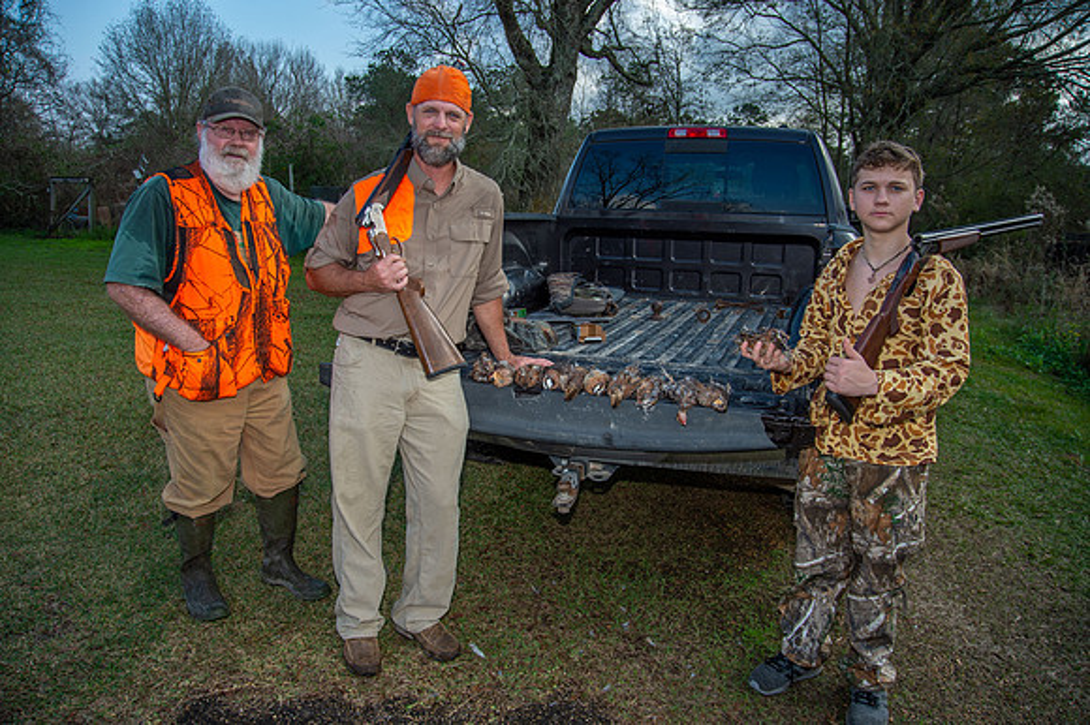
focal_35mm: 24
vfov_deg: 53.1
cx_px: 545
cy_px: 362
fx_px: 726
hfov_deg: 73.8
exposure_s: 1/320
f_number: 7.1
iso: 250
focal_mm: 24
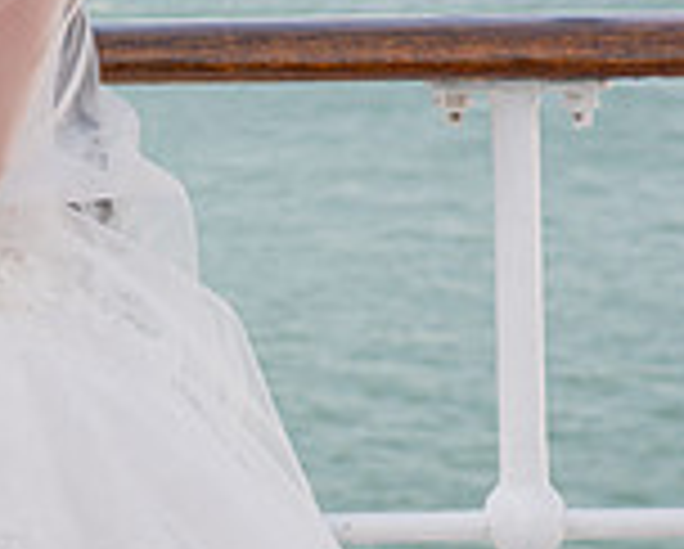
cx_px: -576
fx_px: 5067
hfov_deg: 7.5
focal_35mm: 250
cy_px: -281
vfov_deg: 6.1
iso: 200
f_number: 9
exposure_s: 1/200
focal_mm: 70
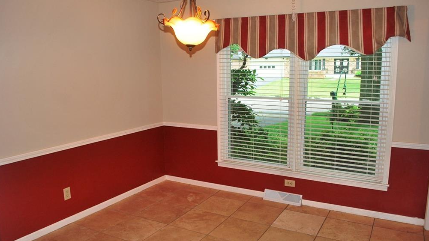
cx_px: 211
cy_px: 125
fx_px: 330
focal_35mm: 29
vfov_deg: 40.2
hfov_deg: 66.1
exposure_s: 1/60
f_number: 3.5
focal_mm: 18
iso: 200
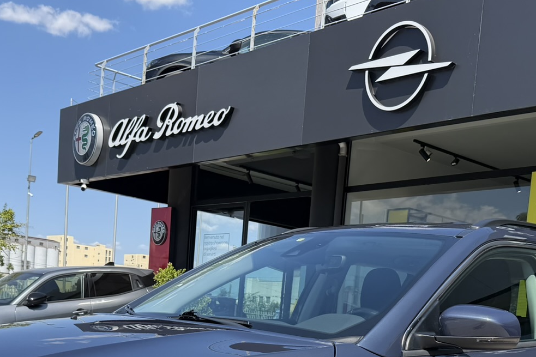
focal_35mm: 52
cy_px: 402
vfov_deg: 24.1
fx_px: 774
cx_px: 299
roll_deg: -3.2
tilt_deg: -3.9
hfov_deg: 38.1
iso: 80
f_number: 1.78
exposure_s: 1/3145
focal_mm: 6.76
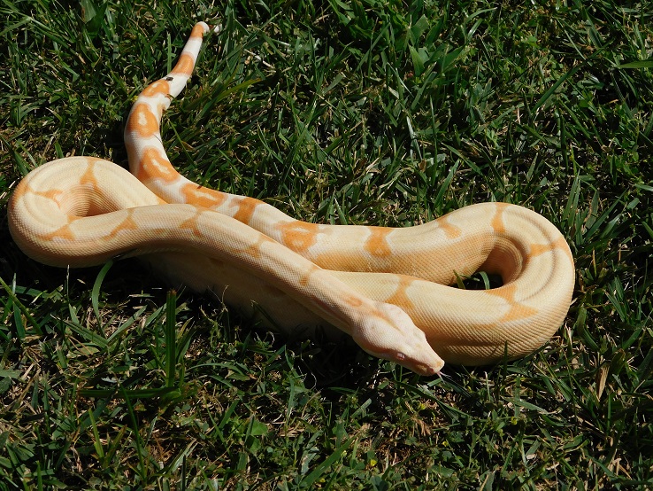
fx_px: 1245
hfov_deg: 29.4
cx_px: 326
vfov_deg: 22.3
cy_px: 246
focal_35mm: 66
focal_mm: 11.7
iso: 125
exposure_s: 1/500
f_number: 8.4
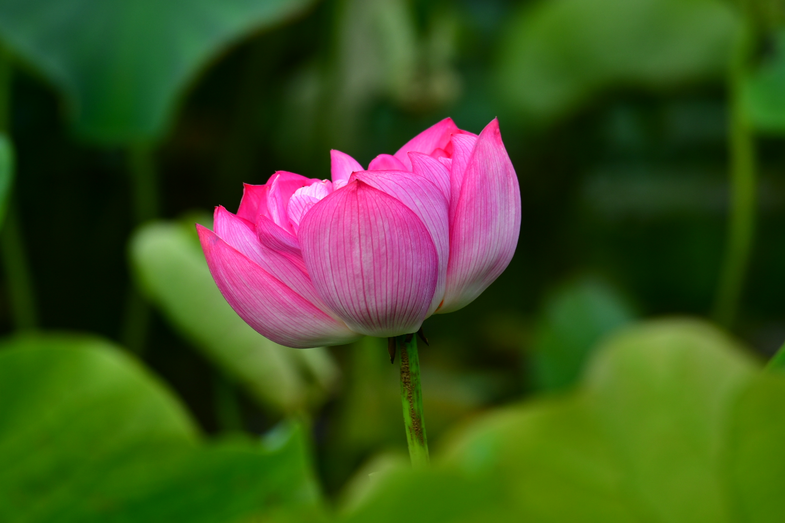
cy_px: 257
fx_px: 14193
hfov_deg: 3.2
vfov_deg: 2.1
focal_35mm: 651
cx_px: 372
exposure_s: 1/320
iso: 200
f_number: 5.6
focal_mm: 400
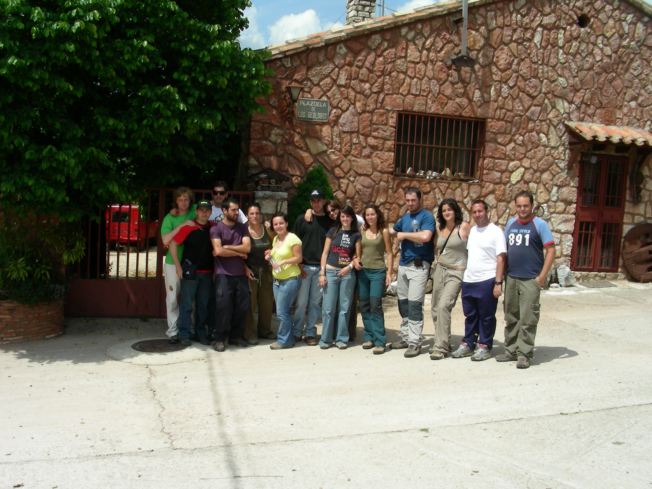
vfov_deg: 37.7
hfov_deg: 49.0
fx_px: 716
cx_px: 326
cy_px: 244
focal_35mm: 38
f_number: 5.6
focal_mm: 6.3
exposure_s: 1/399
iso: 50
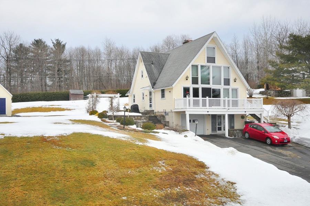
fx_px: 292
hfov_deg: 55.9
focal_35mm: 34
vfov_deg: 38.7
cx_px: 154
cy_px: 105
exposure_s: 1/400
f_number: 7.1
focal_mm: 20
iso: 800
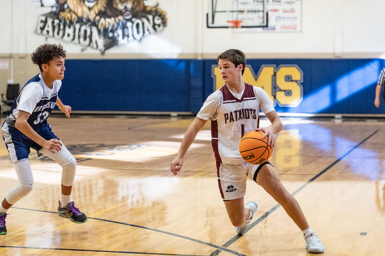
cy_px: 108
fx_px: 930
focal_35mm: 87
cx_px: 214
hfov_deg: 23.4
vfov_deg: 15.7
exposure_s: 1/1000
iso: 4000
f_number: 2.8
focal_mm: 70
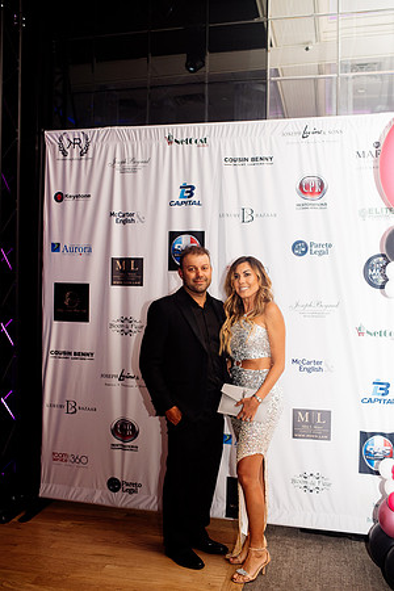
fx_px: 575
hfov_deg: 37.9
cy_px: 296
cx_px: 197
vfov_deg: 54.4
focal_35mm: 35
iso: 1600
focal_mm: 35
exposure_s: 1/200
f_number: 2.8
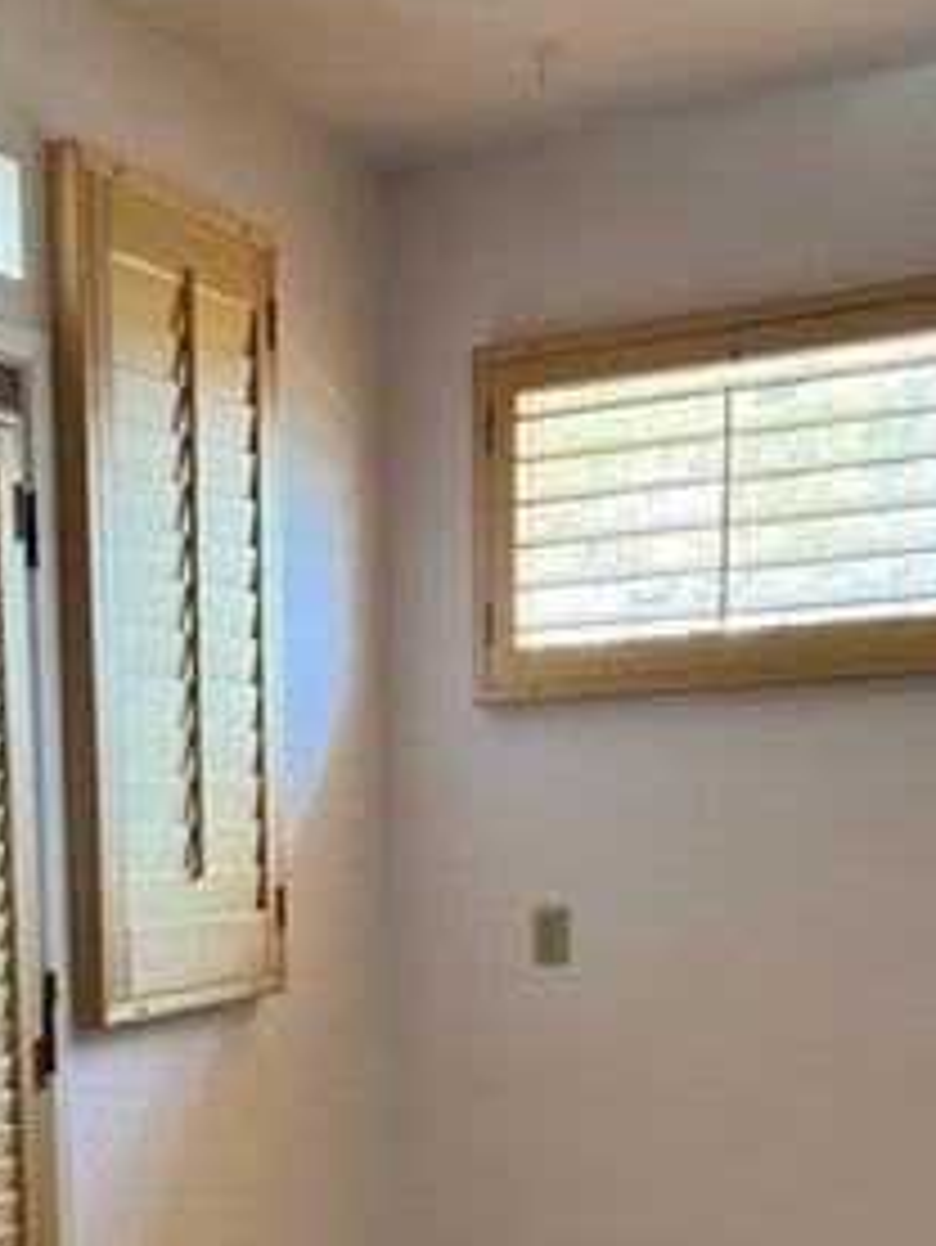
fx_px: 2161
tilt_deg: -9.4
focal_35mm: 60
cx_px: 40
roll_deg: +3.5
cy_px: 1179
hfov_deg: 23.6
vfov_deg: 30.4
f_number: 1.5
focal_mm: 5.7
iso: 80
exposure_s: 1/60
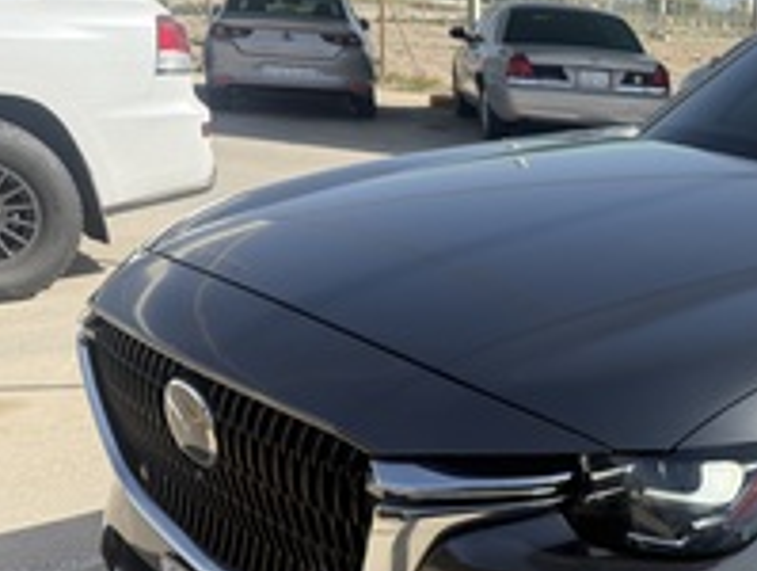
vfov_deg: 25.9
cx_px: 854
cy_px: 493
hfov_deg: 30.7
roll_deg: -5.0
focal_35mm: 55
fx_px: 1205
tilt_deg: -20.2
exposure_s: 1/3584
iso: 100
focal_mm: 6.76
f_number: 1.78
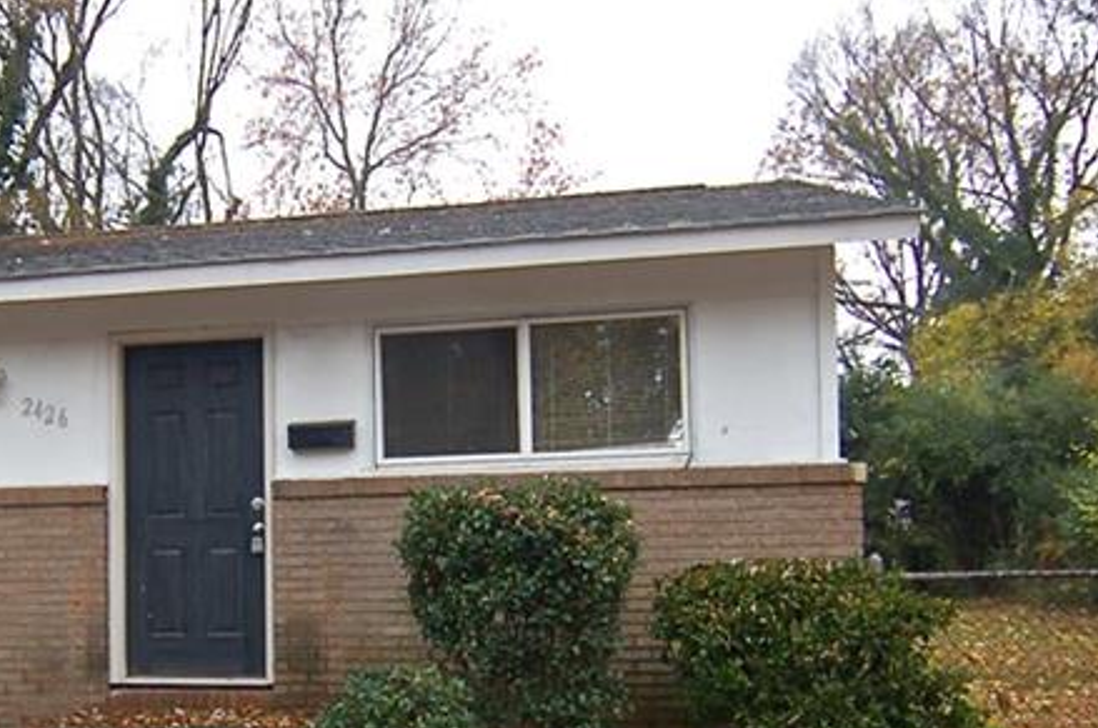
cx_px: 268
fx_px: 1279
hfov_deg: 44.8
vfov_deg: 31.3
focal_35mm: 42
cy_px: 528
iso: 400
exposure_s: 1/80
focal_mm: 12
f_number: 4
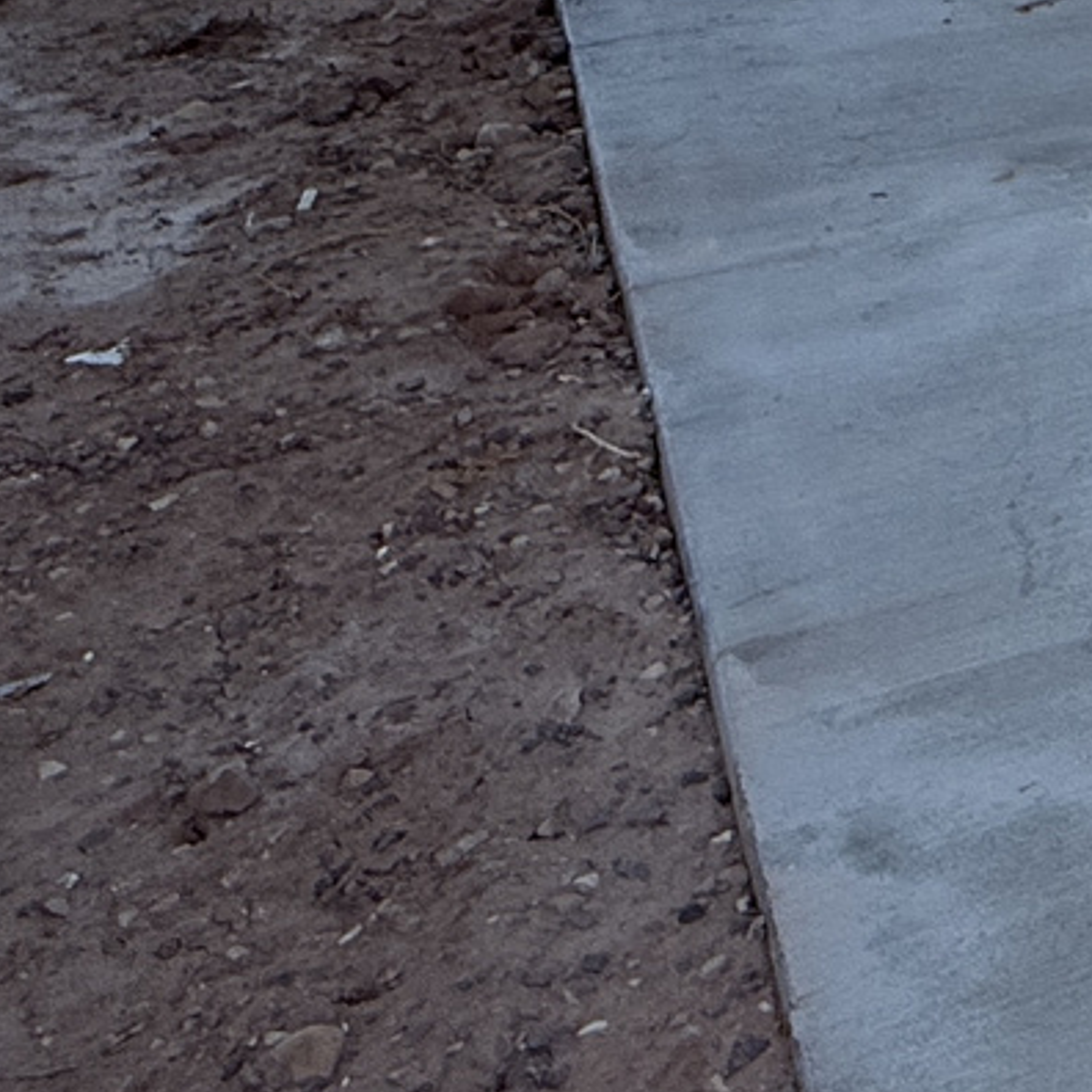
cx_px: 1905
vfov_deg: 22.7
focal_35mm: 64
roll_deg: -1.2
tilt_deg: -3.3
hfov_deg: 20.2
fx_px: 2284
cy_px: -480
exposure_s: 1/458
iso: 64
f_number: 2.2
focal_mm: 2.22
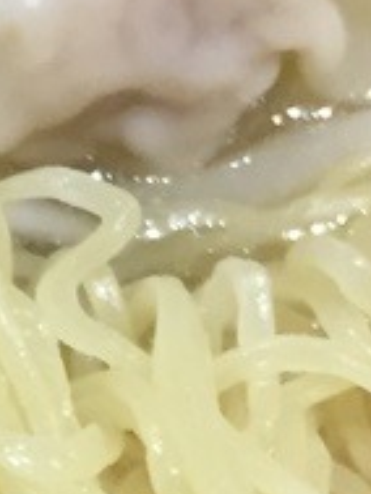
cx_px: -473
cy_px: 836
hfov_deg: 6.6
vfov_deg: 8.9
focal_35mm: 215
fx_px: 3069
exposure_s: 1/33
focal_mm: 4.15
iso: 125
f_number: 2.2
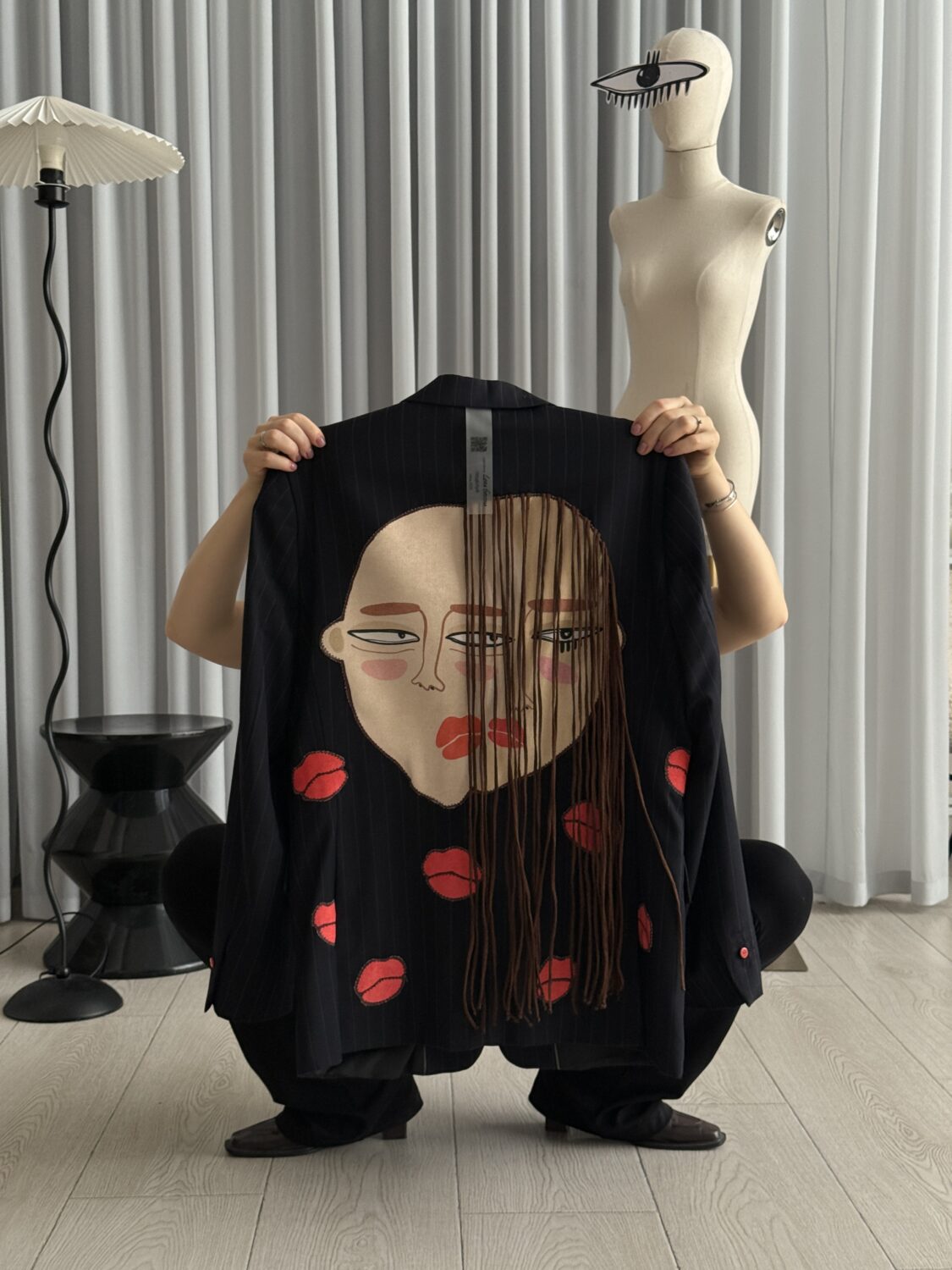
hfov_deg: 30.3
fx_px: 1760
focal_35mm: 48
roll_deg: +0.1
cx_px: 476
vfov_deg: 39.7
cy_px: 635
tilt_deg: -2.6
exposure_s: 1/60
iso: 125
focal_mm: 6.76
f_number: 1.78
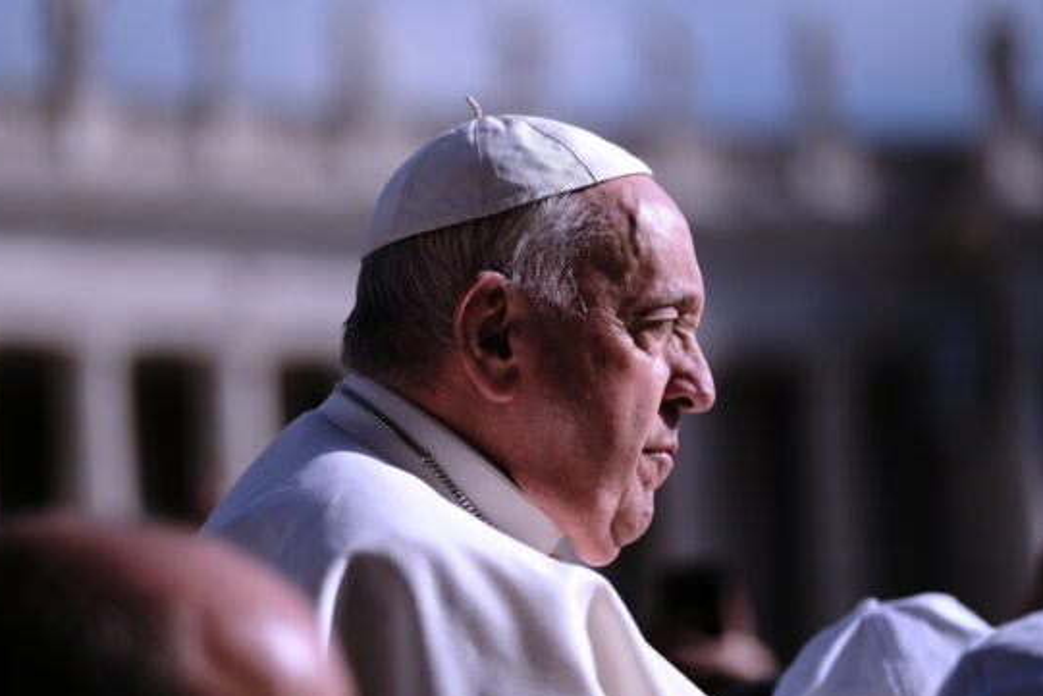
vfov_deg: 5.9
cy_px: 368
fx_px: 6752
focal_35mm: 233
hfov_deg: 8.8
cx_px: 521
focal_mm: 140
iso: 200
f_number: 2.8
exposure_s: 1/4700
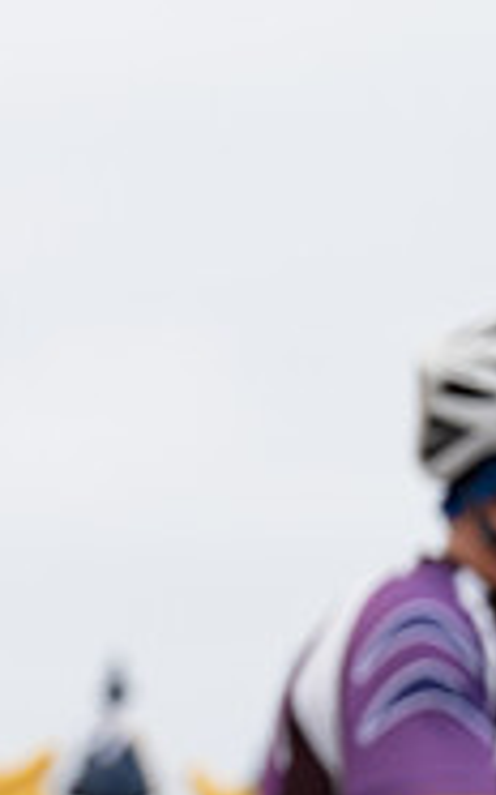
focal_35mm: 637
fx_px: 13799
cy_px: 229
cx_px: -718
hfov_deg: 2.0
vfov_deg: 3.3
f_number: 4
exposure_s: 1/640
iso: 160
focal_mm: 200
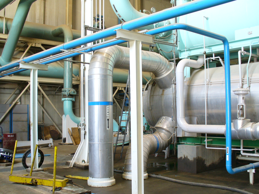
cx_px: 130
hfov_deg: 46.8
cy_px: 97
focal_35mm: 40
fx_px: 299
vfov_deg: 36.0
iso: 100
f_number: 2.8
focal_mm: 6.1
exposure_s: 1/20
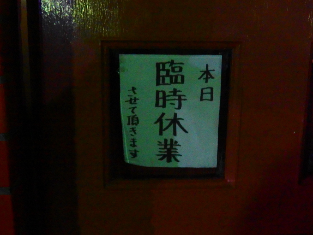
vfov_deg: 31.5
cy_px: 118
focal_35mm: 46
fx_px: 416
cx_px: 156
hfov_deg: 41.2
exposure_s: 1/8
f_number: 2.1
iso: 1600
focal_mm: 8.3
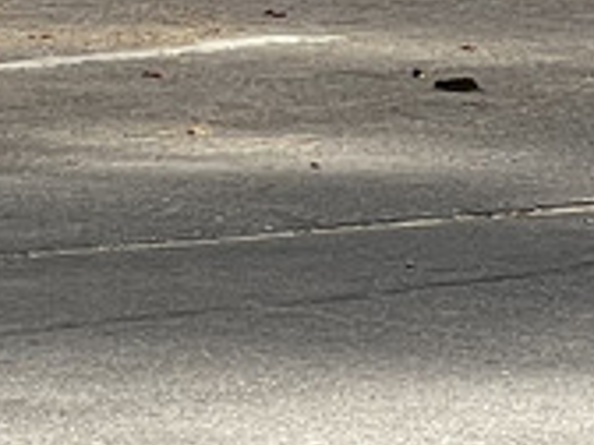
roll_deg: +0.8
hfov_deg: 3.6
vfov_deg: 2.7
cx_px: -930
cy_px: -632
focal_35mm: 549
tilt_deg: -2.1
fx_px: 9421
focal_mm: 9
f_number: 2.8
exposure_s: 1/112
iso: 32
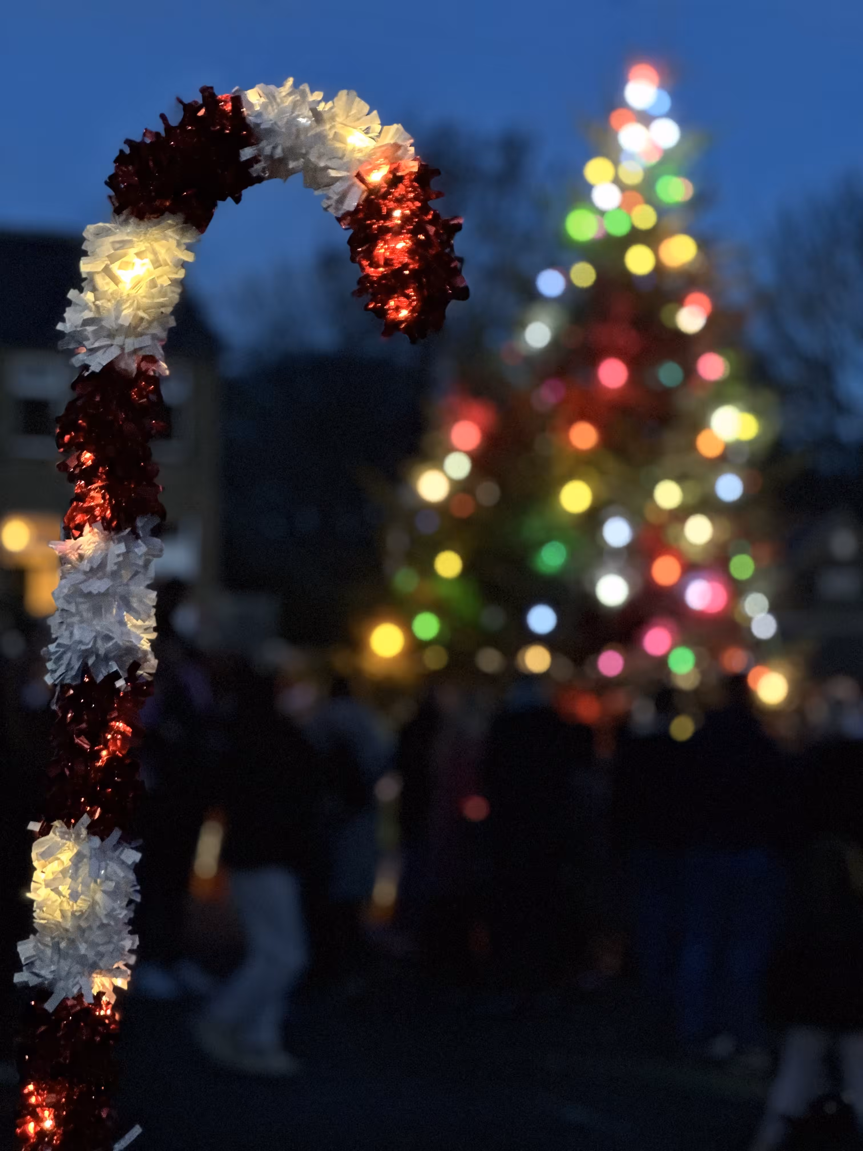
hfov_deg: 19.1
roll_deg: -1.0
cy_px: 576
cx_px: 432
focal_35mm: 77
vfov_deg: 25.3
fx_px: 2560
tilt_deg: +2.4
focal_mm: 9
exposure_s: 1/14
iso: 800
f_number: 2.8
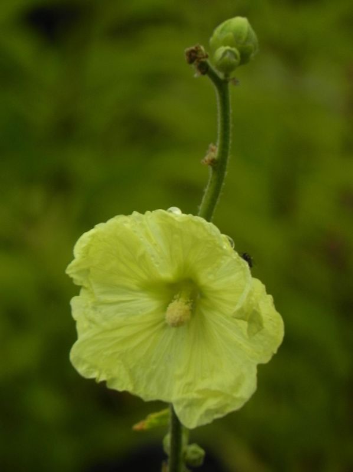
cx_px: 176
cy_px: 236
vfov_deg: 3.6
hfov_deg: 2.7
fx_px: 7494
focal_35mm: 550
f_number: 5
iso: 160
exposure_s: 1/100
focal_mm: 97.8
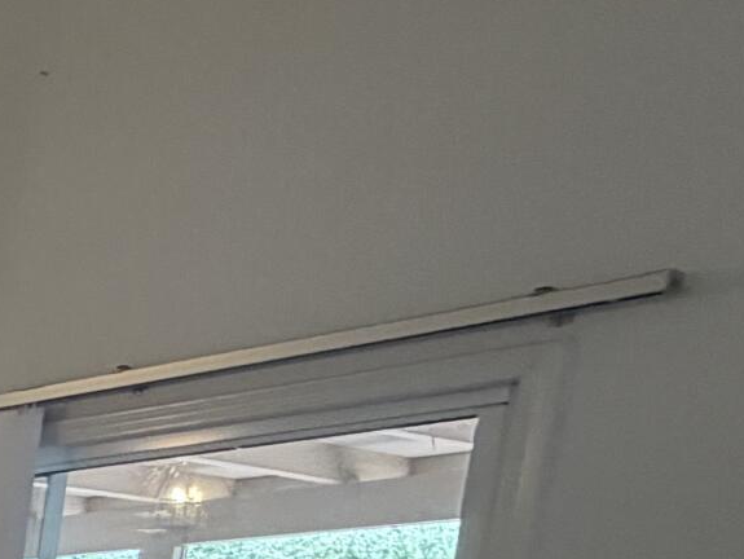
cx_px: -1161
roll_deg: -0.4
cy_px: 970
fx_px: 1570
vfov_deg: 17.0
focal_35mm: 73
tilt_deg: -10.4
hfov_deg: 14.0
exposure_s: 1/120
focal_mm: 2.22
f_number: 2.2
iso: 200
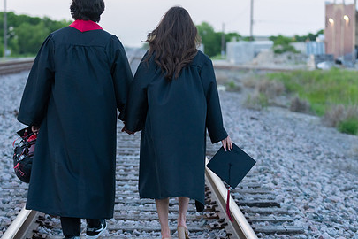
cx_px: 127
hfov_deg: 17.0
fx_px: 1193
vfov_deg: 11.4
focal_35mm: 120
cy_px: 93
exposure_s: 1/320
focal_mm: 80
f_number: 2.8
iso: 1600
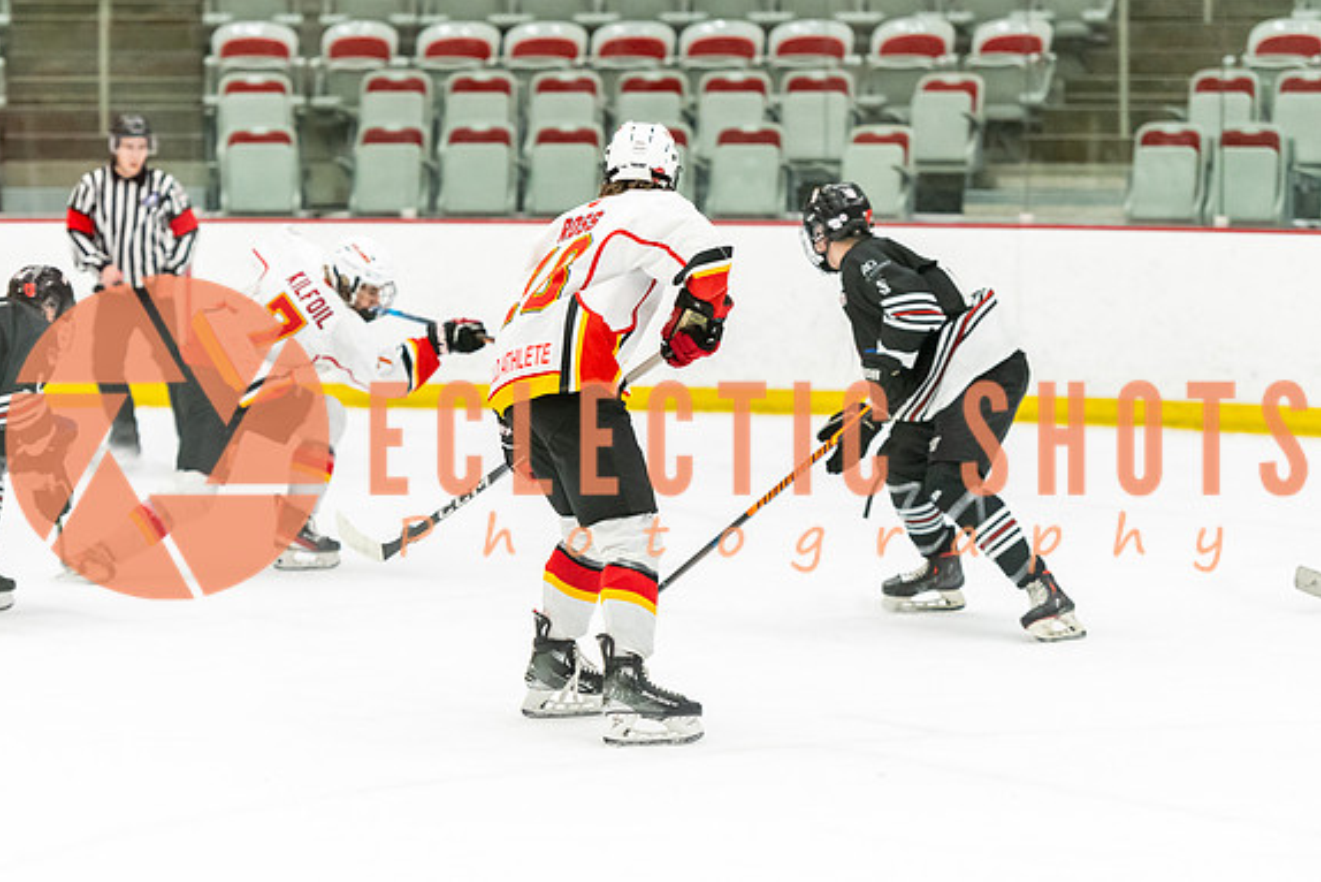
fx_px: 5652
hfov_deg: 13.3
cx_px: 566
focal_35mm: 154
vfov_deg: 8.9
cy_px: 419
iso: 3200
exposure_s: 1/640
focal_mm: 122
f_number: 2.8
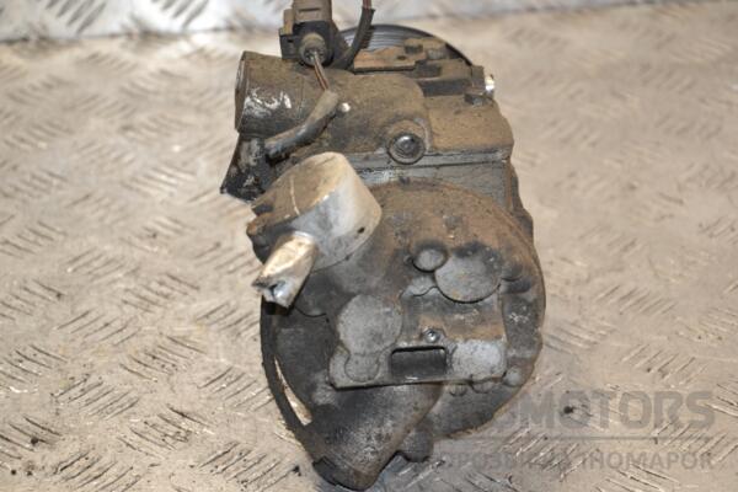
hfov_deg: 17.1
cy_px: 246
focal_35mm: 120
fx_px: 2460
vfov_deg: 11.4
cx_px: 369
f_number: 5.3
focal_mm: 80
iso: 800
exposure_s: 1/125
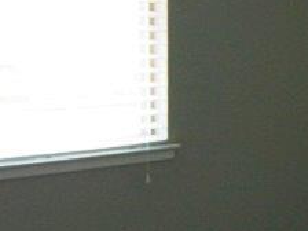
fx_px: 1068
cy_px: 126
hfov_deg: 16.1
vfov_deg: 12.3
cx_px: 297
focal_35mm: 120
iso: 160
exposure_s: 1/60
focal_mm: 7.6
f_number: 3.3
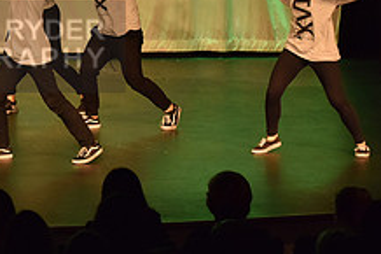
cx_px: -65
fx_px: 2422
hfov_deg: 8.9
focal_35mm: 229
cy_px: 46
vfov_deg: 6.0
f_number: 4
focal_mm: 86
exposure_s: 1/250
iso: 2000
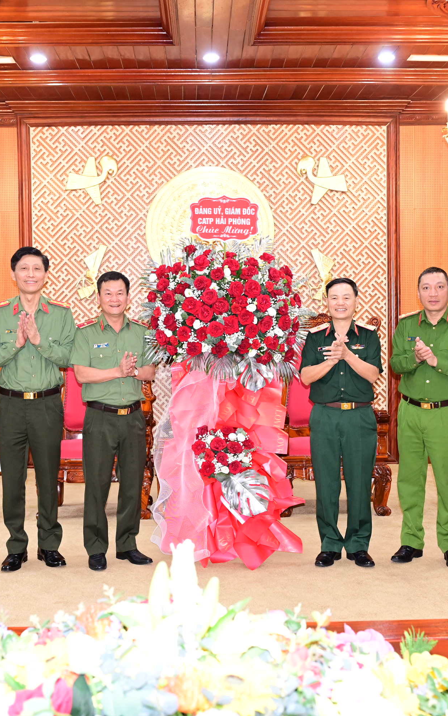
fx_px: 938
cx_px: 218
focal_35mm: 48
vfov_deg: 41.8
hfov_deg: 26.9
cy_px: 360
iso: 2000
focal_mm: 31
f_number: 4
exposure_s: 1/100
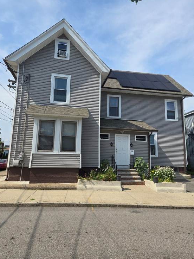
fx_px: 179
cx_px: 98
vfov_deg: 71.6
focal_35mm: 24
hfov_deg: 56.8
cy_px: 126
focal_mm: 5.4
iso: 25
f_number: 1.8
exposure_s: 1/2105
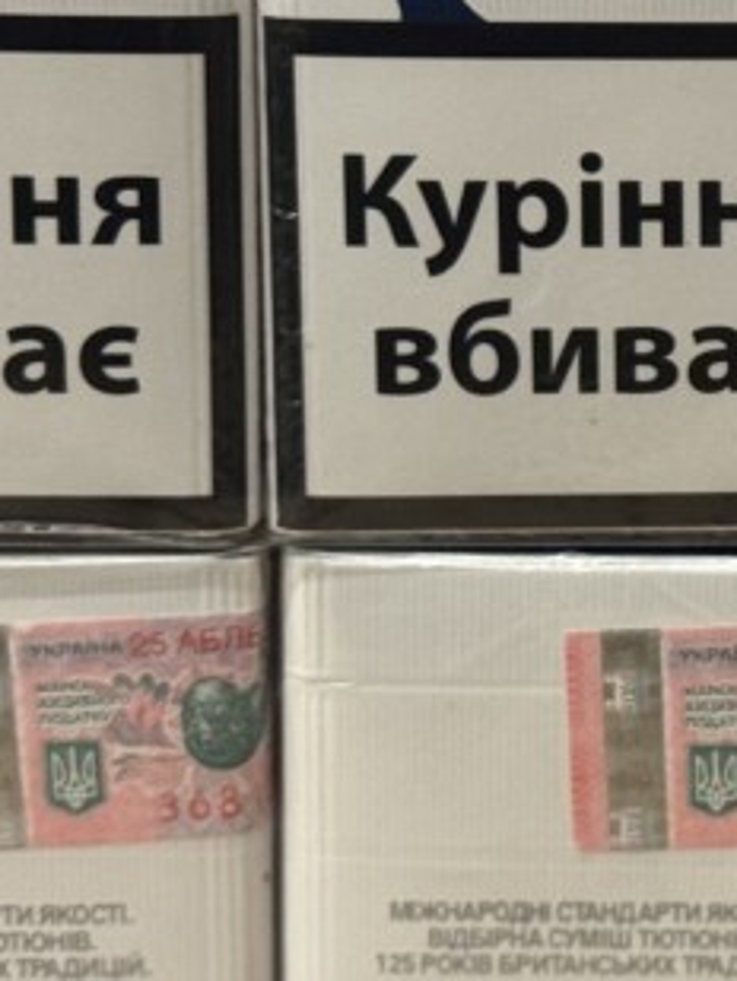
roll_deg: +0.1
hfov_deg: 9.0
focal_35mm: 159
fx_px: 4511
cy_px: 324
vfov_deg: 12.4
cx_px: 1194
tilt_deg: -13.7
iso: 250
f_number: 1.78
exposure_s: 1/46
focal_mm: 6.76
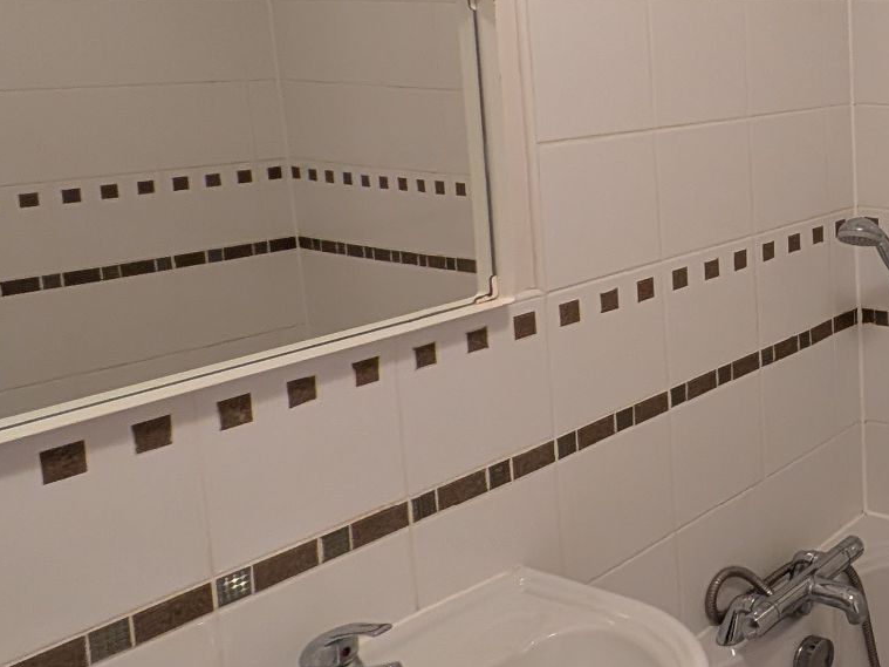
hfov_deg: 35.6
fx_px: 976
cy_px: 153
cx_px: 1121
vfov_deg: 36.7
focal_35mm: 38
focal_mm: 2.23
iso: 224
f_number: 1.95
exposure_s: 1/25
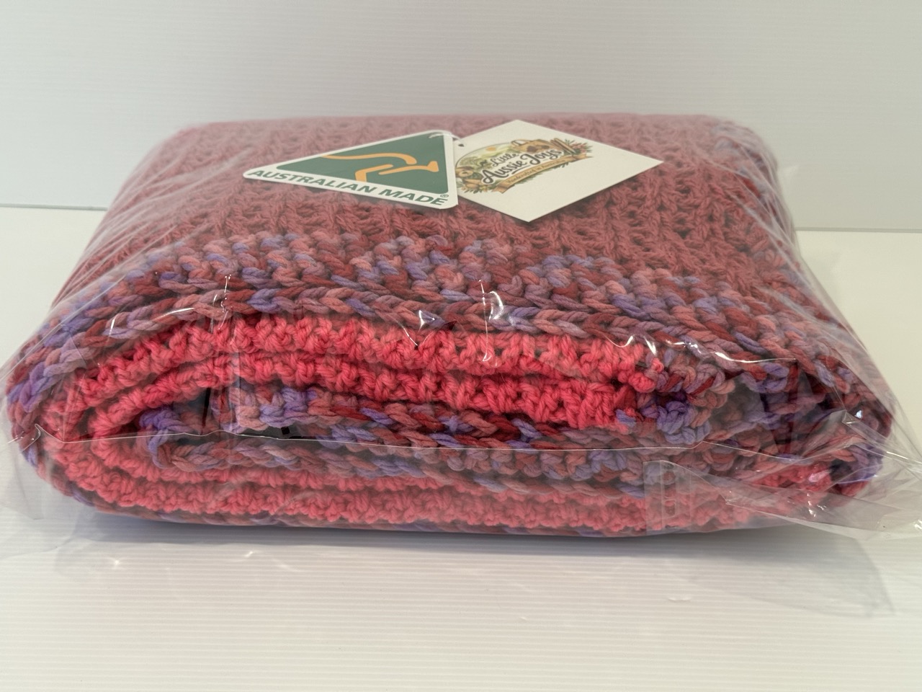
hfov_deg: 39.7
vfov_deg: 30.3
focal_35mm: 48
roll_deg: -2.0
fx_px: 1278
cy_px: 346
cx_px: 461
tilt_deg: -30.9
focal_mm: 6.76
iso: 100
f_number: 1.78
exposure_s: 1/85
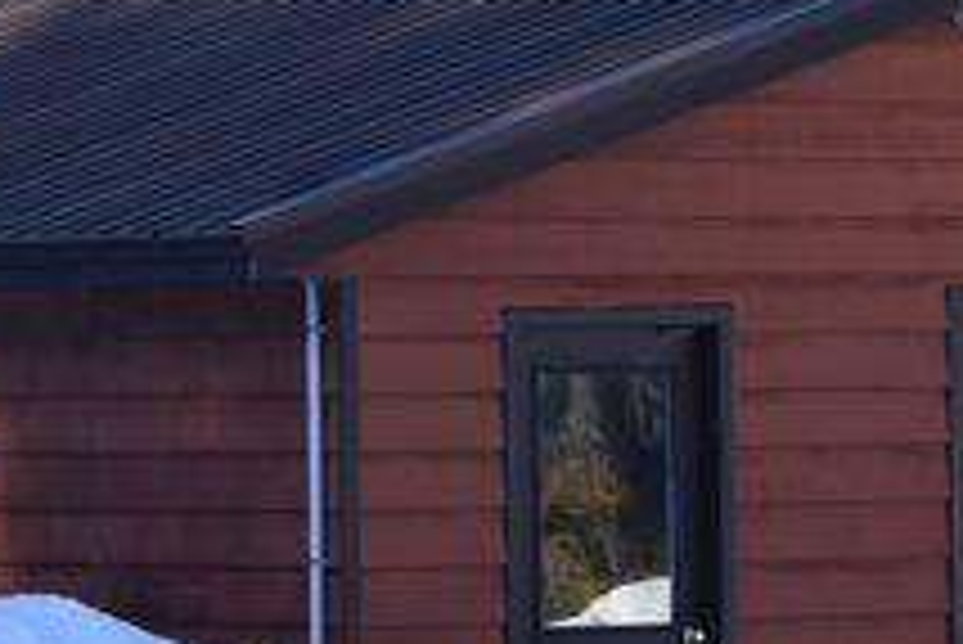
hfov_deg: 4.5
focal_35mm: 460
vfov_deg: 3.0
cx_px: 729
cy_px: 250
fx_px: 12313
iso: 200
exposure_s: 1/250
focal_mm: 82
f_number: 8
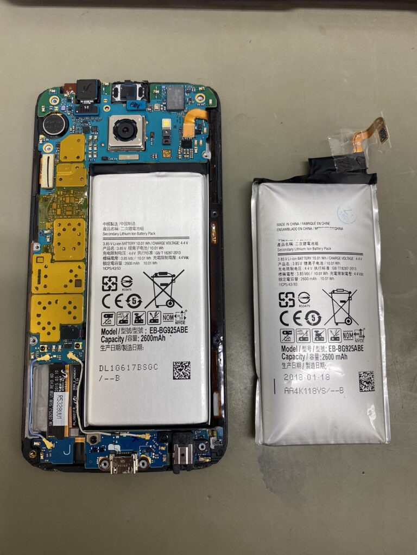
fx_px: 418
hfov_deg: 53.1
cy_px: 278
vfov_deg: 67.3
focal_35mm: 26
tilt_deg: -81.4
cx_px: 208
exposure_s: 1/100
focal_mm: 4.25
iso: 64
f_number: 1.8
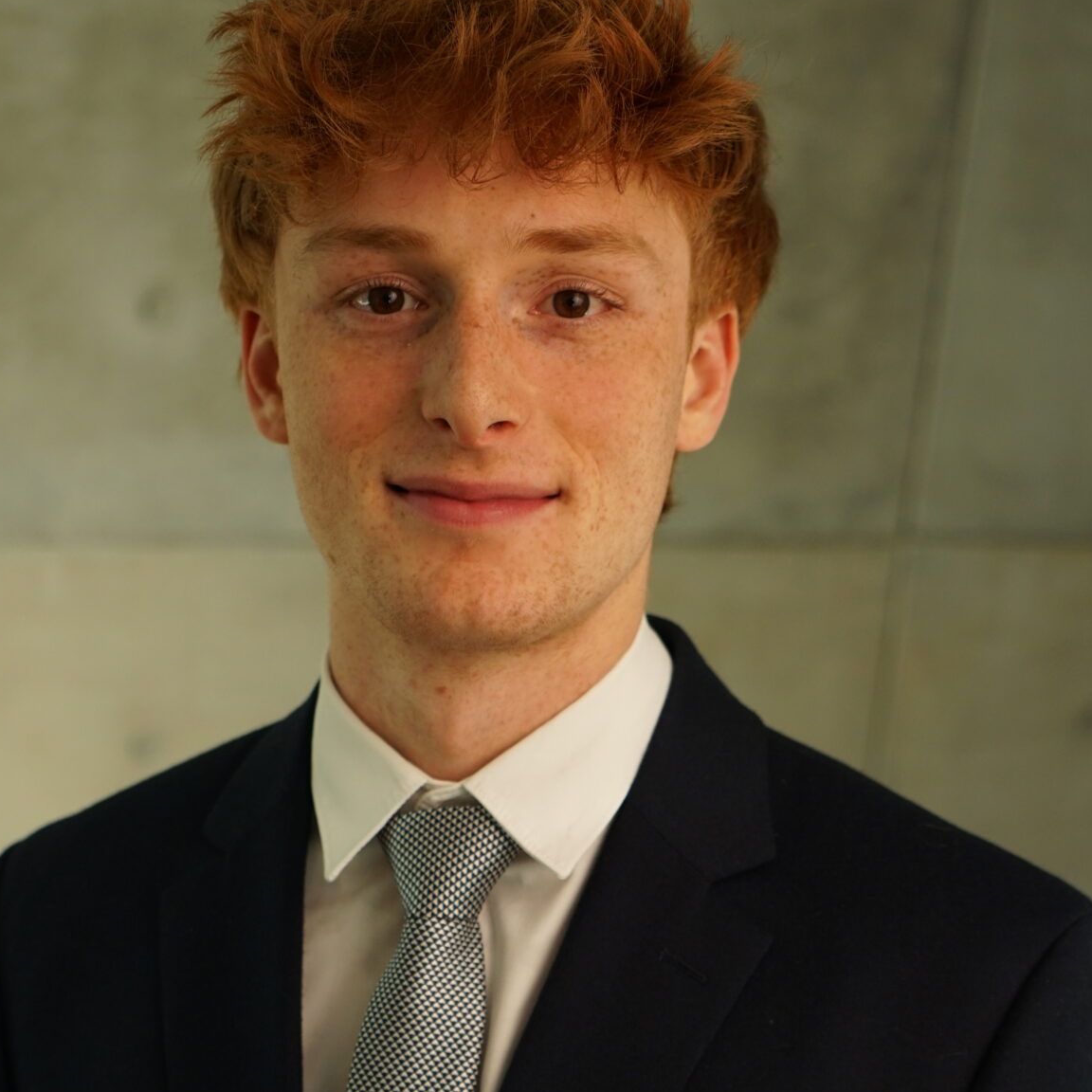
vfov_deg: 24.7
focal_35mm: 68
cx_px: 539
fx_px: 2427
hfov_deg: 25.4
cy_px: 961
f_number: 4
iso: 320
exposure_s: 1/400
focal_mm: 36
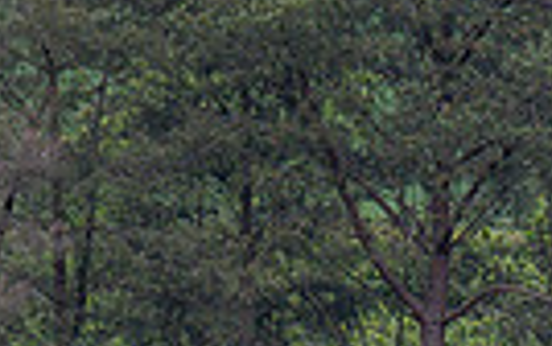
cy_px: 927
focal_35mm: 2681
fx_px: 40366
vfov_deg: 0.5
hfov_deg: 0.8
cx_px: 510
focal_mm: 200
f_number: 2.8
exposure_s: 1/1600
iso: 200
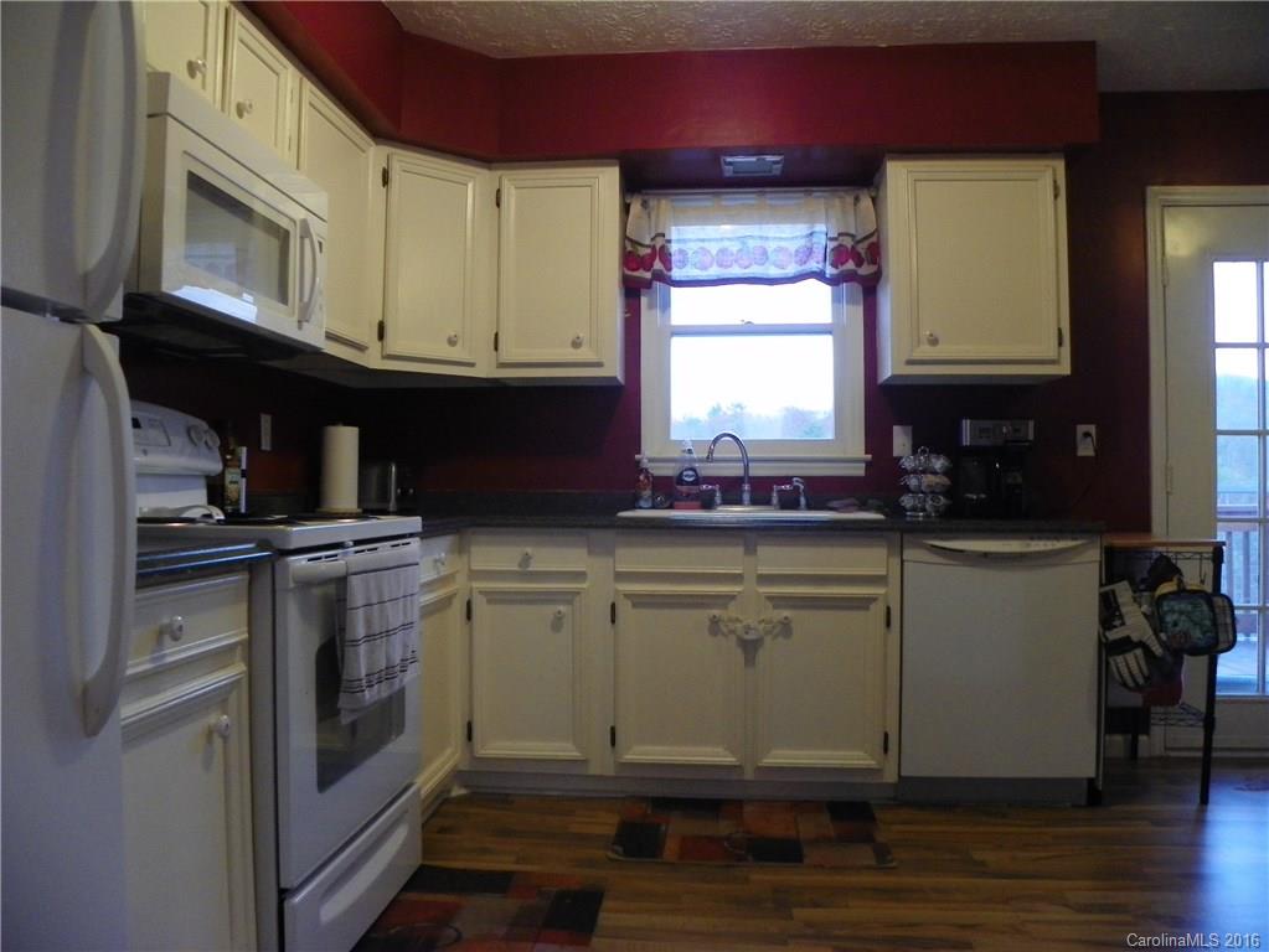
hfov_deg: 67.3
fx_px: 953
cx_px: 634
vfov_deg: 53.1
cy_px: 476
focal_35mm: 26
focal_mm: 4.6
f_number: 2.8
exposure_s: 1/30
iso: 200
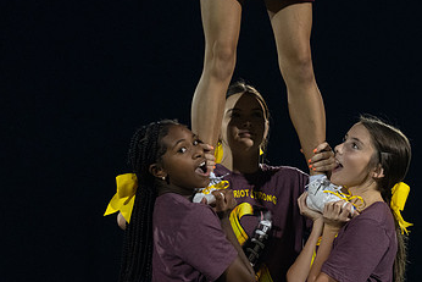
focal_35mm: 320
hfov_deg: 6.4
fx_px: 3752
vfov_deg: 4.3
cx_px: 331
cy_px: 208
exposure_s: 1/1000
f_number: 2.8
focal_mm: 191
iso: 5000
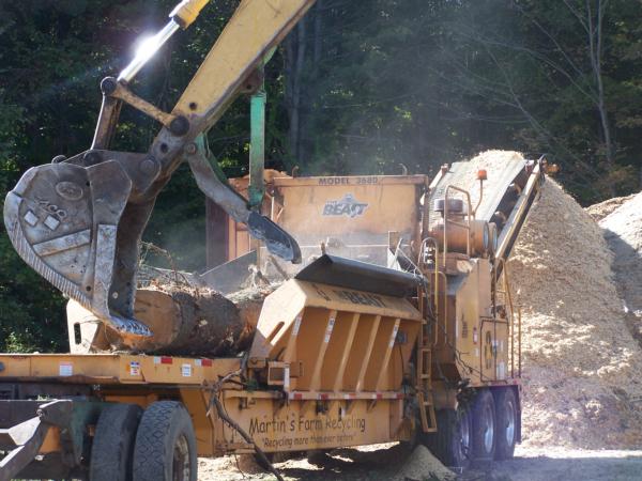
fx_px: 2170
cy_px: 240
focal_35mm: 117
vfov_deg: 12.7
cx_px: 321
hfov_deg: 16.8
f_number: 3.2
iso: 80
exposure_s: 1/200
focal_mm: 19.4
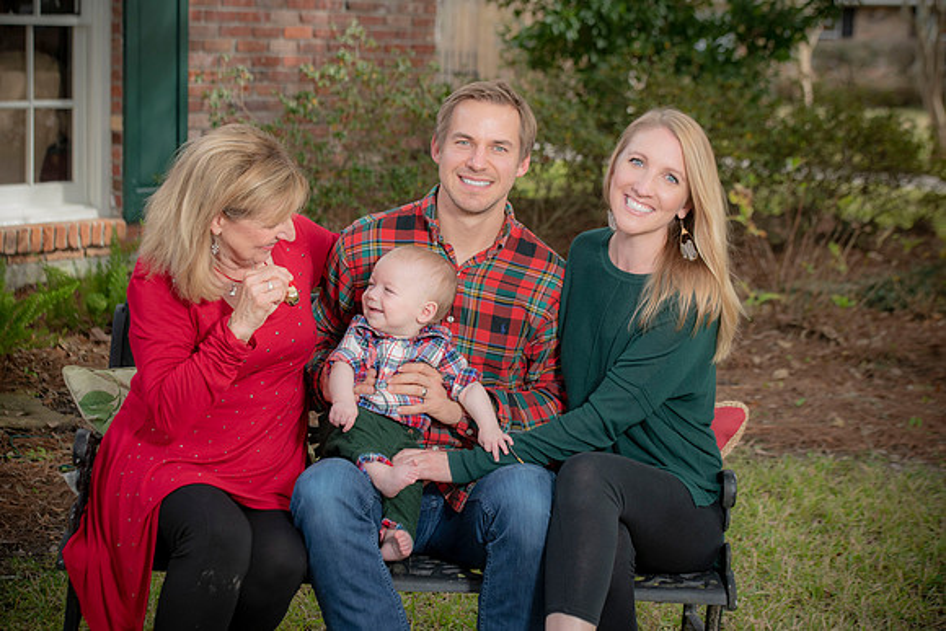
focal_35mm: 80
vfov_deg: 17.1
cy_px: 316
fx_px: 2103
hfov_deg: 25.4
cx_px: 473
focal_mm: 80
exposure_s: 1/200
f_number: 5.6
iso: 320
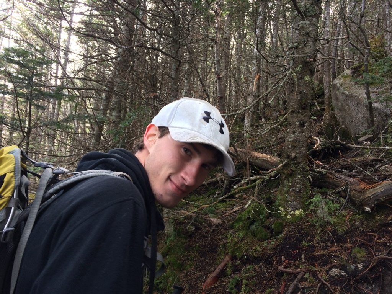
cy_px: 147
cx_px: 196
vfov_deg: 48.2
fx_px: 328
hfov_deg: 61.7
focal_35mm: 29
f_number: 2.2
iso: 64
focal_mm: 4.15
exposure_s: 1/120
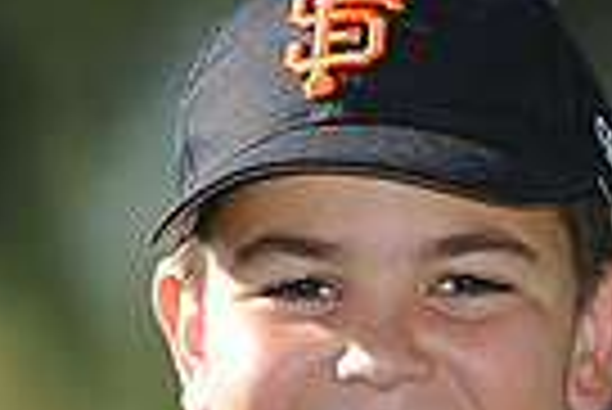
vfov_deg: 1.6
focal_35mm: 851
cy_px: 572
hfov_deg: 2.4
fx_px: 14482
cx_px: 387
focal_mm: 200
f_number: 4
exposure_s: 1/1000
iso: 200
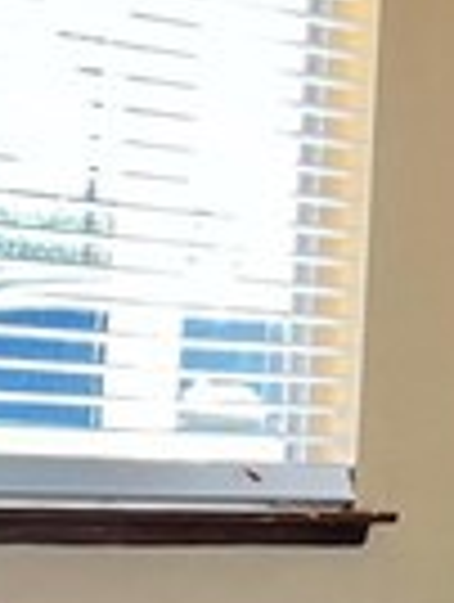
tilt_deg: +4.2
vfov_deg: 10.0
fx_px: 3451
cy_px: 238
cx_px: 1591
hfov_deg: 6.5
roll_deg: -1.1
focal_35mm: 198
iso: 80
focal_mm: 5.1
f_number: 1.6
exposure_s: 1/120
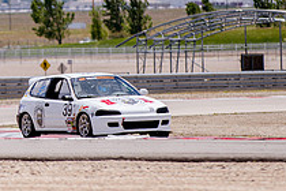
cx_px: -17
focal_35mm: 621
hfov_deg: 3.3
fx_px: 4933
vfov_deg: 2.2
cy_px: 9
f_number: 3.5
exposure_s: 1/640
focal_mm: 200
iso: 31
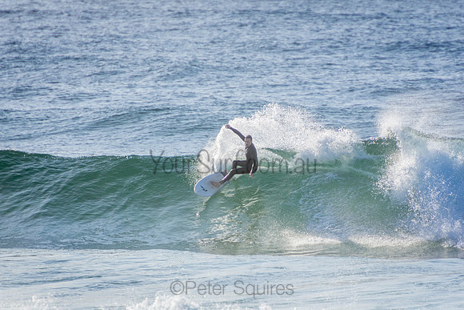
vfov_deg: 2.3
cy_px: 155
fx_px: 7735
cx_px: 232
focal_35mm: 600
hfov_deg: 3.4
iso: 200
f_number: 5.6
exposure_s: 1/2000
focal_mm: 400
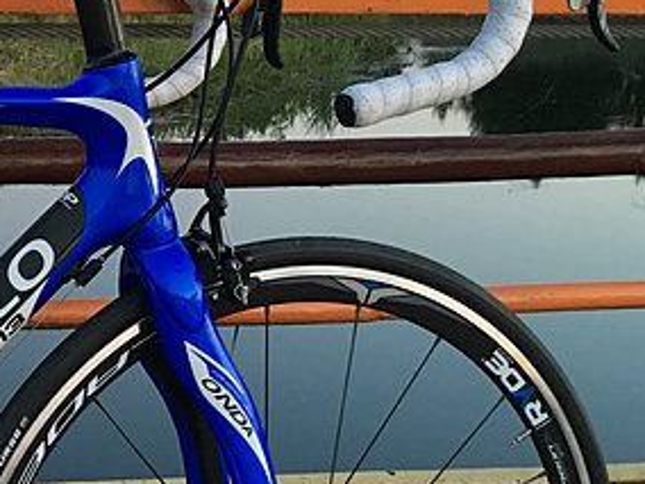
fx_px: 1714
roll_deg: -1.4
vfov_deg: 16.0
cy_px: 315
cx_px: -293
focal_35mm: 92
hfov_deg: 19.0
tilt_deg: -12.5
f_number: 2.2
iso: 160
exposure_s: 1/33
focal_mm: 4.15
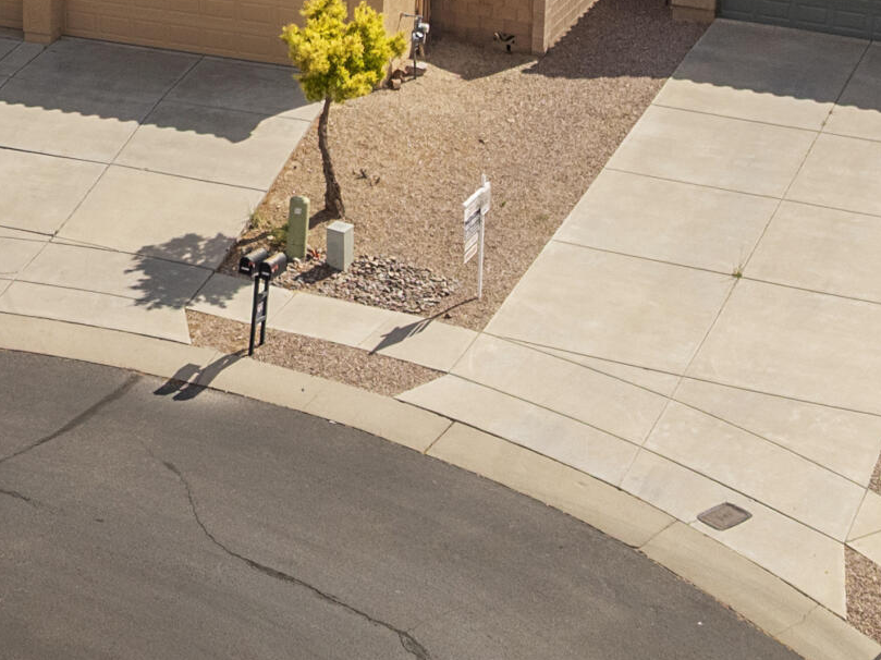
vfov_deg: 15.5
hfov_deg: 20.8
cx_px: -121
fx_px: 2264
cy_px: -292
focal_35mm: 89
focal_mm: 12.29
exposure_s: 1/80
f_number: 2.8
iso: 400
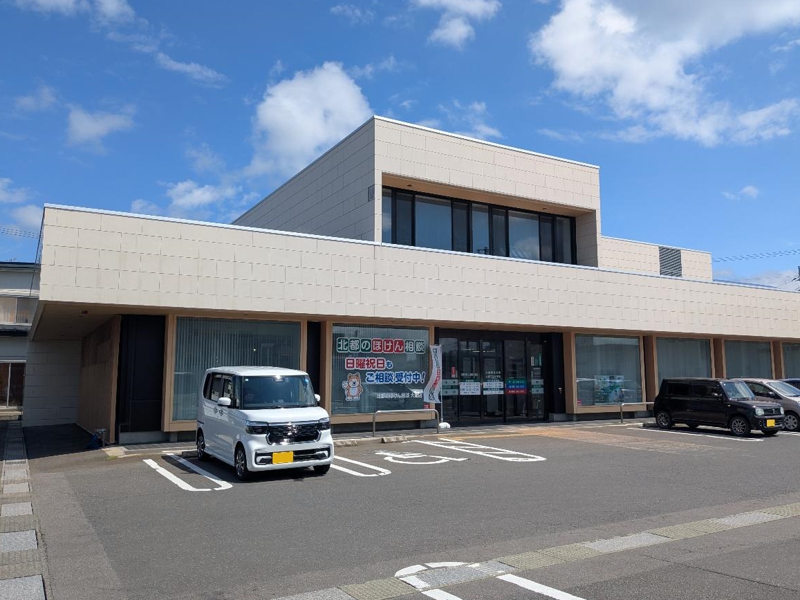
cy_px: 298
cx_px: 409
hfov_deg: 63.4
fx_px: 647
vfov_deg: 49.8
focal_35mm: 28
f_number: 1.73
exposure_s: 1/4673
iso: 61
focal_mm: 4.38
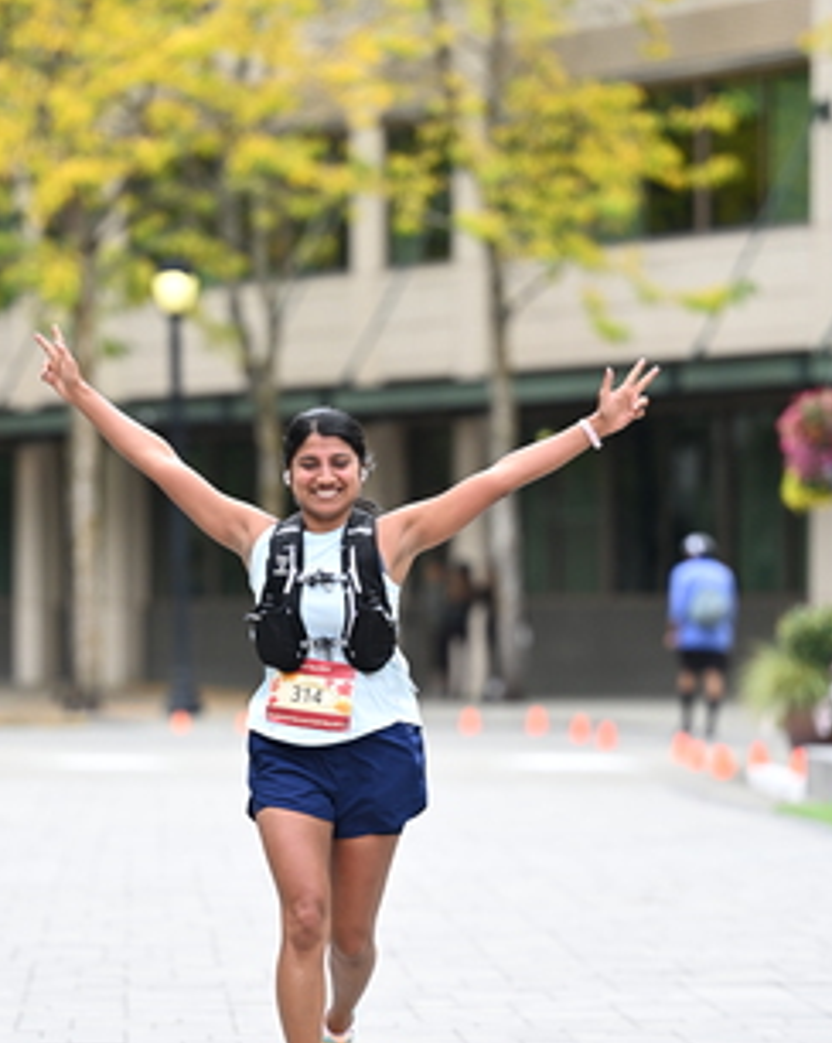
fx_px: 7556
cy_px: 723
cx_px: 377
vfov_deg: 7.9
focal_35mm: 245
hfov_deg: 6.3
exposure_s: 1/2000
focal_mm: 145
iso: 640
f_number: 2.8
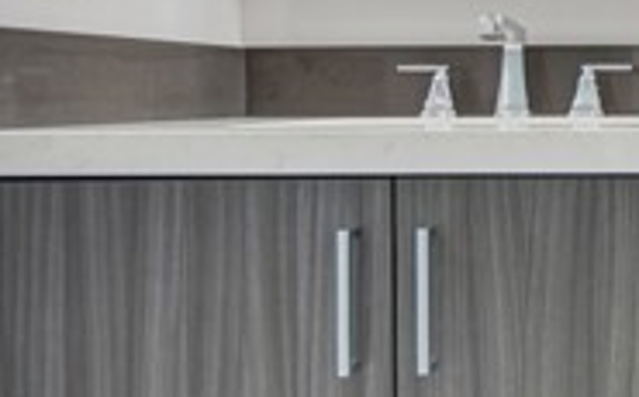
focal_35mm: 53
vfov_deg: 23.8
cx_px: 798
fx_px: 922
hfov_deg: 31.1
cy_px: 50
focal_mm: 10
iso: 400
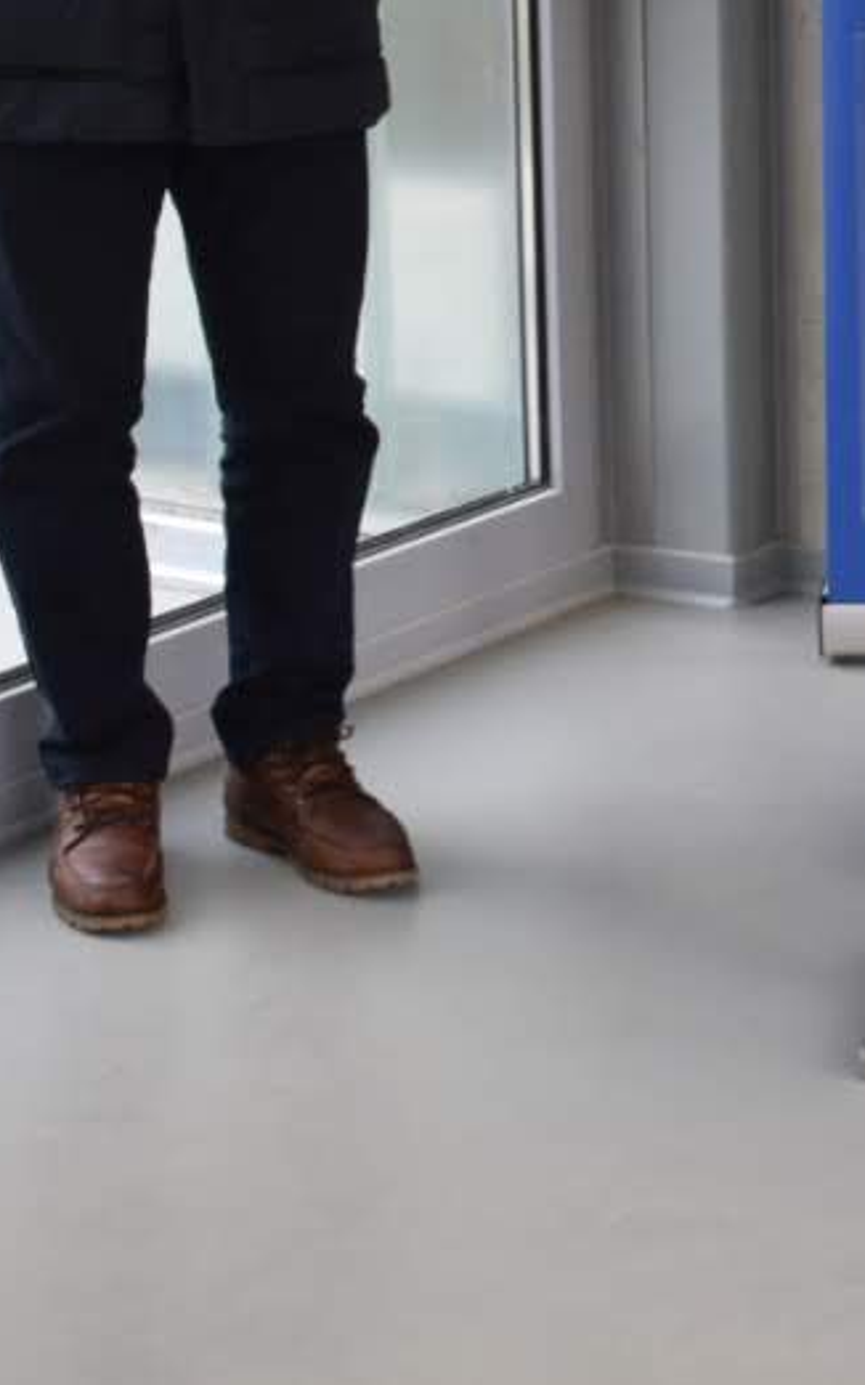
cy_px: 93
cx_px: 1359
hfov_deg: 10.6
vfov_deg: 17.3
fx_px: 4475
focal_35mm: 119
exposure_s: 1/80
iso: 400
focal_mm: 25
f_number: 4.5
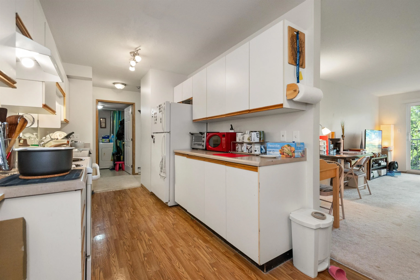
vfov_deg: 77.3
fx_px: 175
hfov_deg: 100.4
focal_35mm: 15
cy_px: 140
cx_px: 210
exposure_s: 1/30
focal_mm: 10
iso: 320
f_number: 7.1
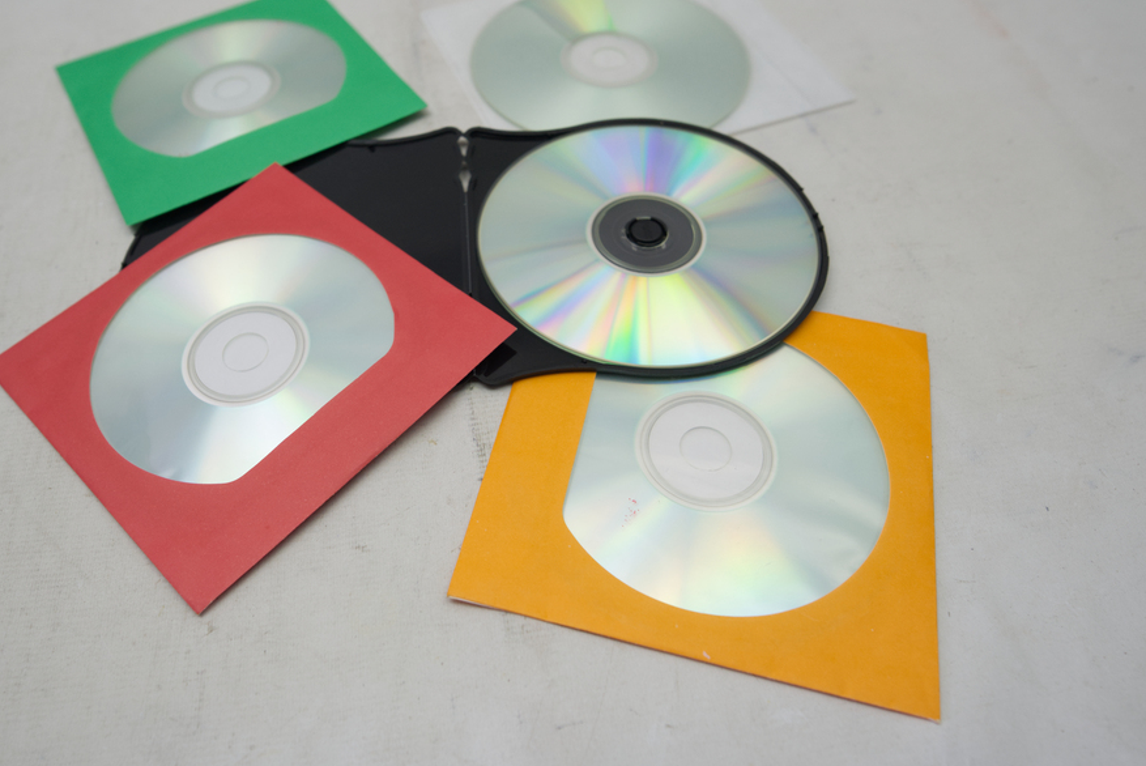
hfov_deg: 67.5
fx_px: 850
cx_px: 473
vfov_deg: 48.5
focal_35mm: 27
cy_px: 363
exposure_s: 1/60
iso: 100
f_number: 2.8
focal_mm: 13
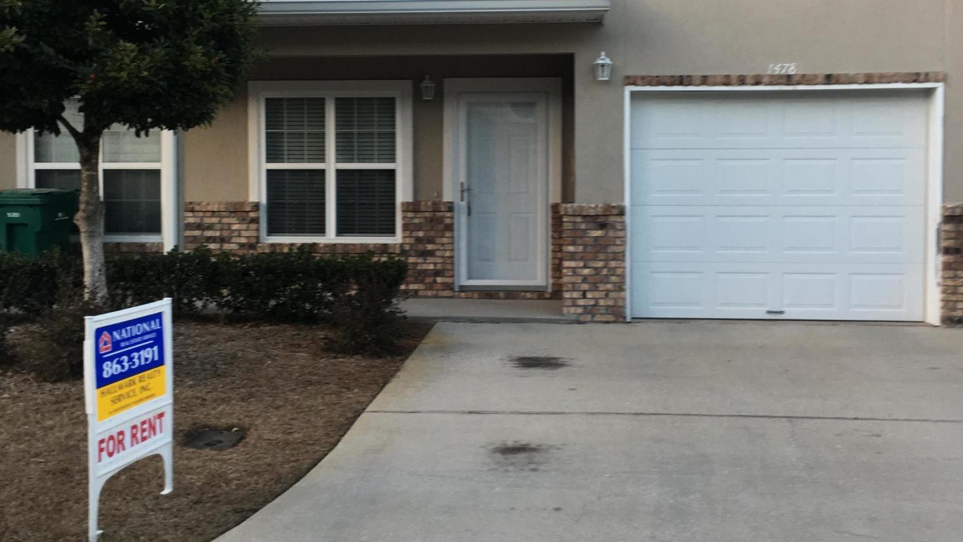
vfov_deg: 27.7
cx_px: 482
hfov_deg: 47.4
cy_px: 231
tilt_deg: -2.2
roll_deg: +0.7
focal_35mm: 43
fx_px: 1098
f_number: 2.2
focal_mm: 4.15
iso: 40
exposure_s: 1/120
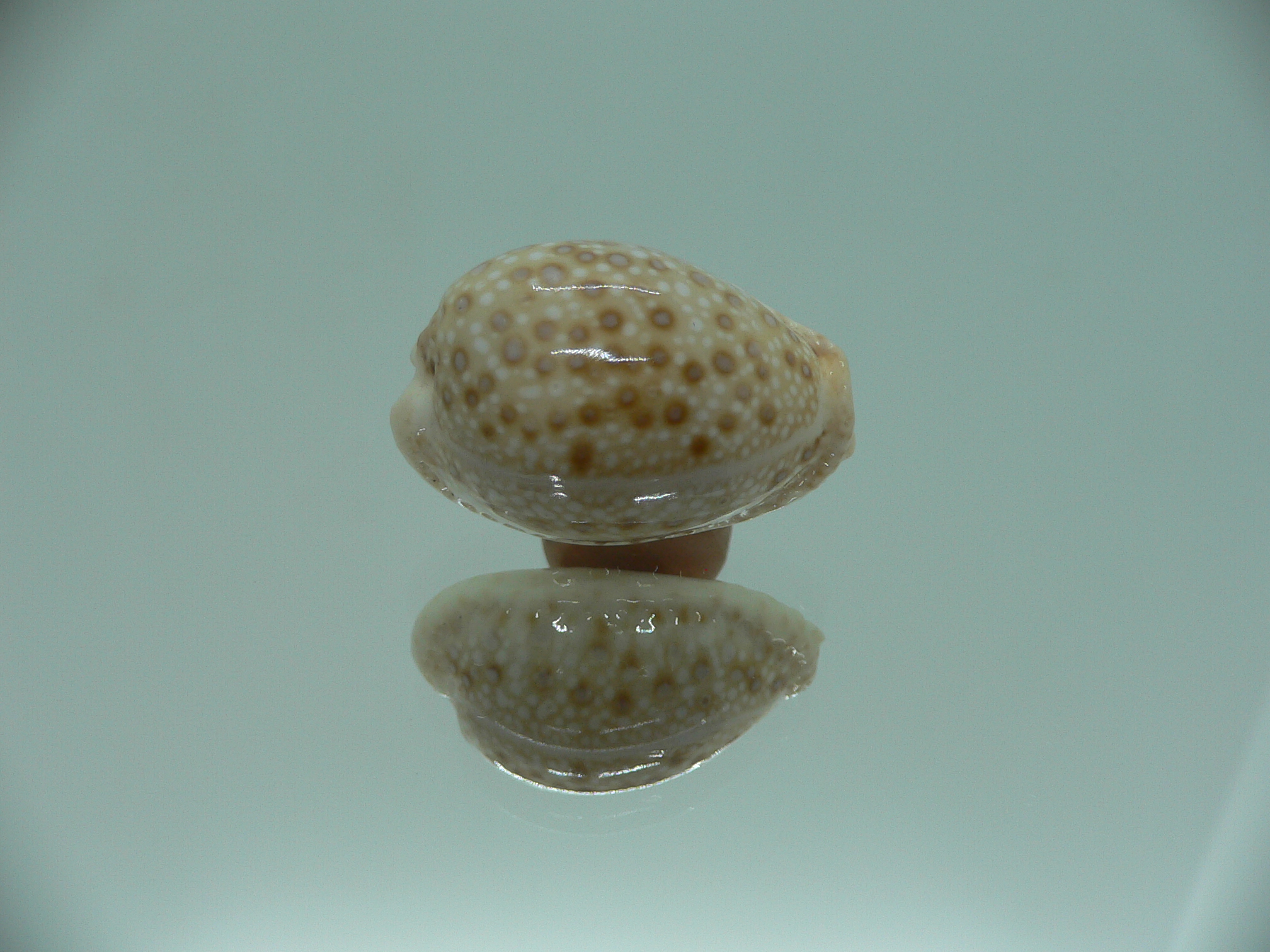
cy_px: 476
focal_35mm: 35
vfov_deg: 40.7
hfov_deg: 52.6
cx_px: 635
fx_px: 1284
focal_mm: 4.6
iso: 80
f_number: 2.8
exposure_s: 1/60
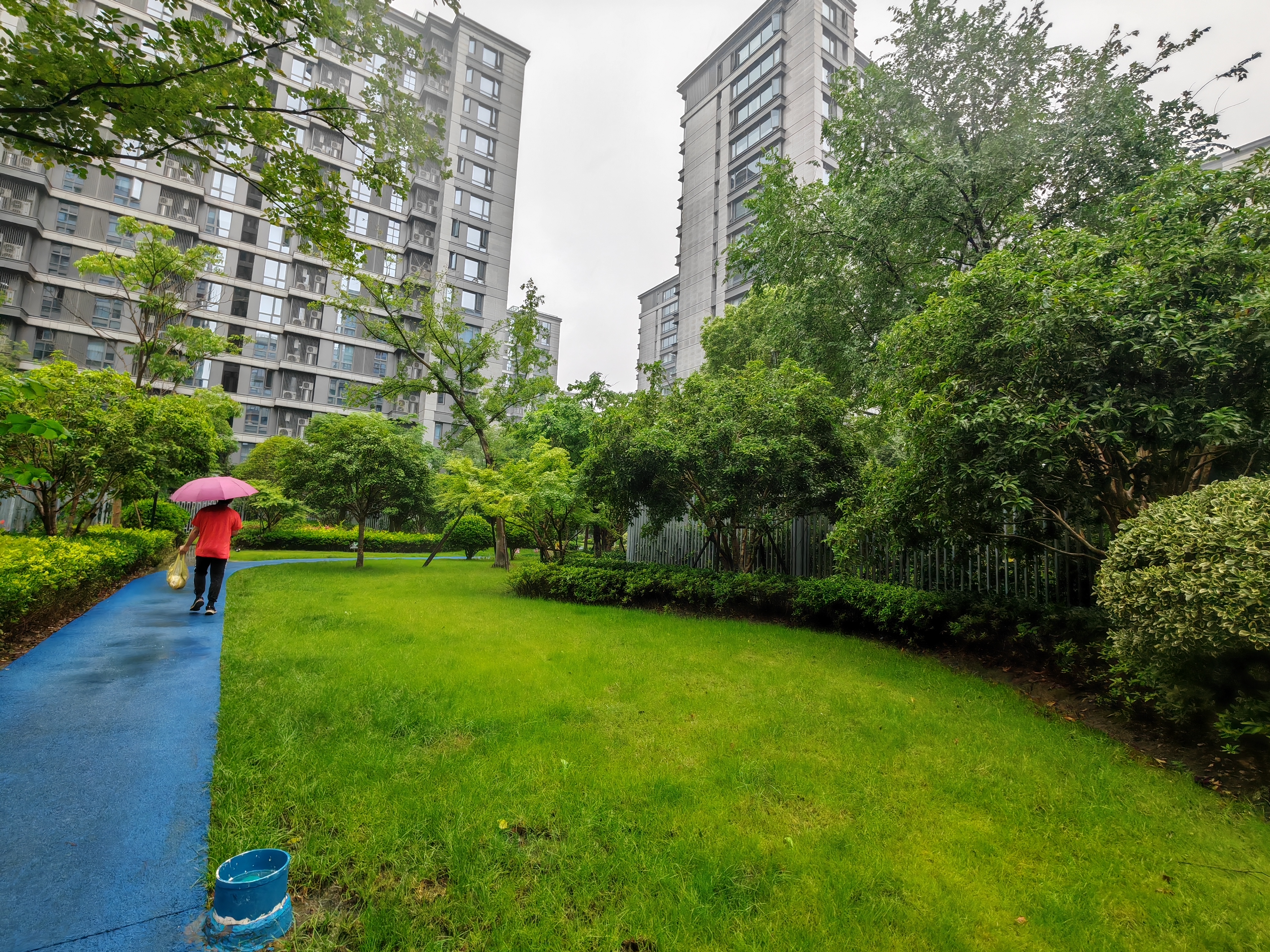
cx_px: 635
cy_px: 476
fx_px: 587
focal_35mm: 16
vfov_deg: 78.1
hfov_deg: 94.5
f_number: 2.2
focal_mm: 1.96
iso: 50
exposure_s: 1/240
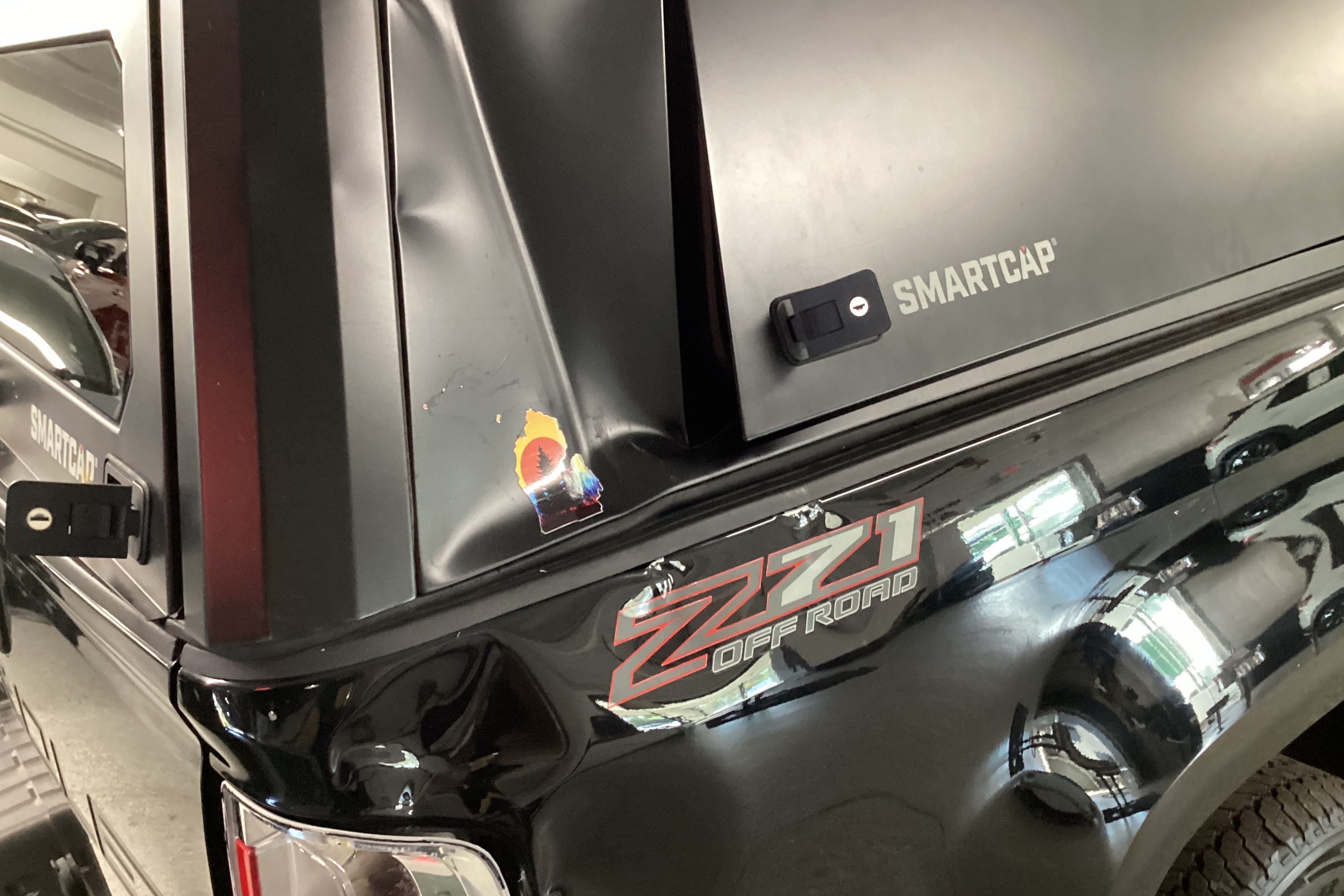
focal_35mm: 33
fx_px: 1232
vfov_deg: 39.9
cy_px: 406
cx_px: 664
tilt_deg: -20.3
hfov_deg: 57.2
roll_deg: +4.7
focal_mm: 3.3
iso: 400
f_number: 2.4
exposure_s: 1/33
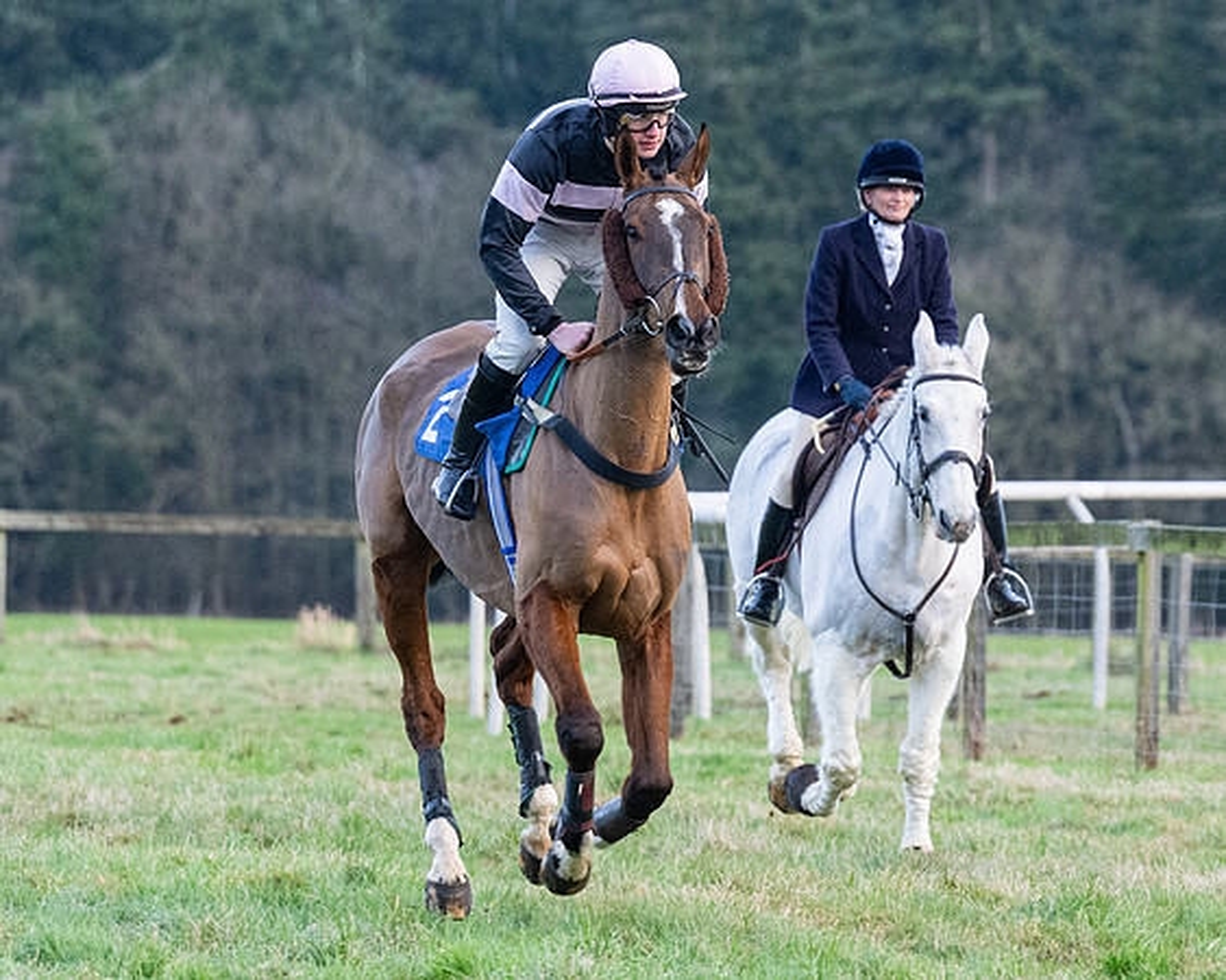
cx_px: 738
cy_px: 512
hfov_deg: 5.0
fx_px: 13935
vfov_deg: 4.0
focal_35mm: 384
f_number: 4
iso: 1250
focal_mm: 155
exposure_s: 1/500
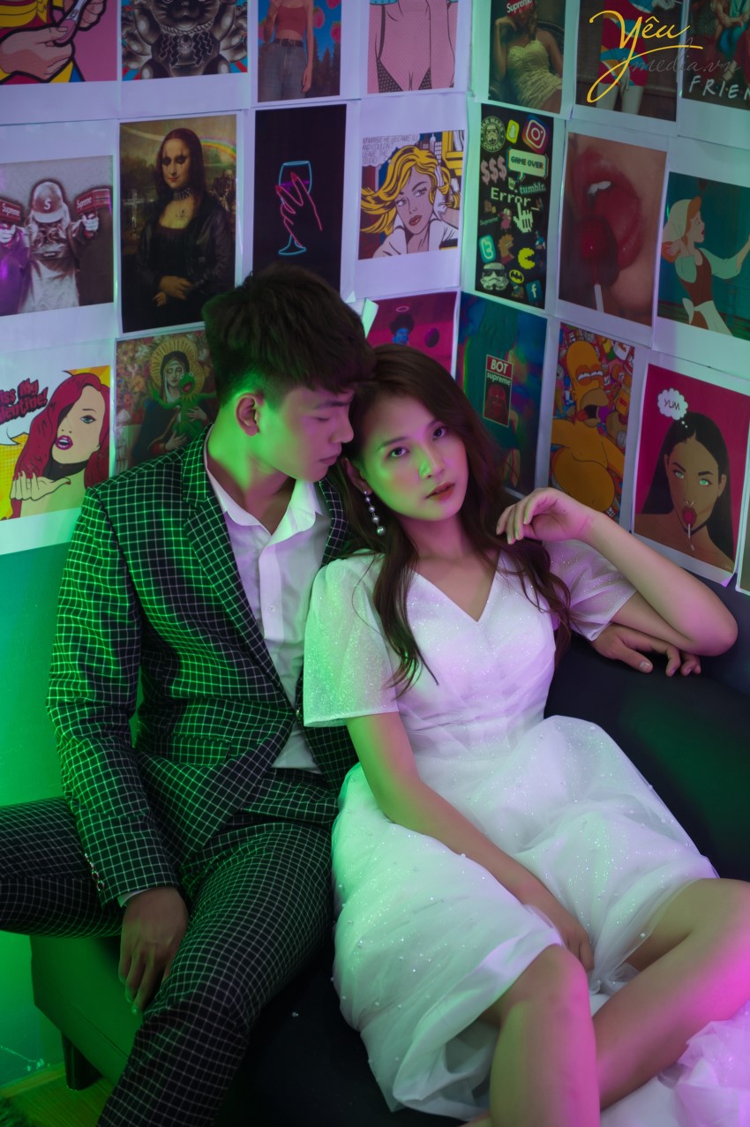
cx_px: 375
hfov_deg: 19.4
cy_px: 564
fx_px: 2190
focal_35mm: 70
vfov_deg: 28.9
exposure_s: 1/100
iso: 500
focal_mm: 70
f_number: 2.8
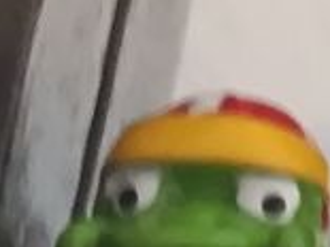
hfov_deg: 12.6
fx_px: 1476
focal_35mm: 155
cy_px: 28
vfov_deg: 9.5
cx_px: 347
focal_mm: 5.59
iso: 1990
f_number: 1.88
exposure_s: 1/25
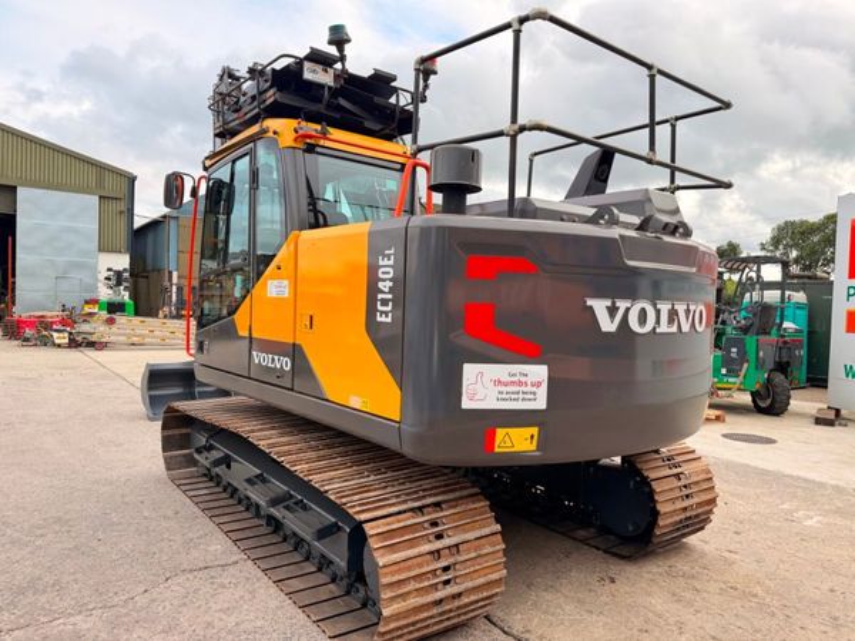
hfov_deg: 71.6
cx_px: 428
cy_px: 320
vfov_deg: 56.8
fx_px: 593
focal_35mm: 24
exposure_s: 1/909
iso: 100
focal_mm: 6.76
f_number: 1.78
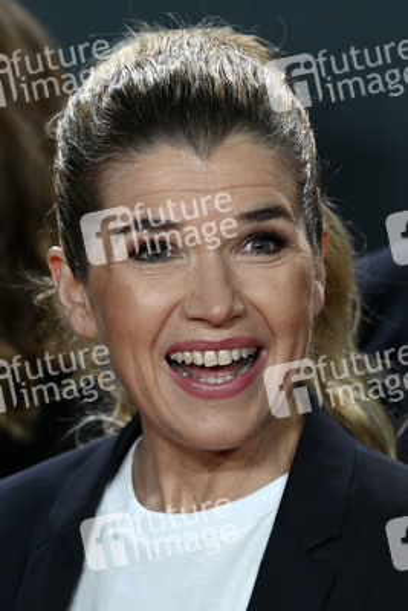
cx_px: 204
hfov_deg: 7.0
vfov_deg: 10.5
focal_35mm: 195
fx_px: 3312
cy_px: 306
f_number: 5.6
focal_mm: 195
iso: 1600
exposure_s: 1/350
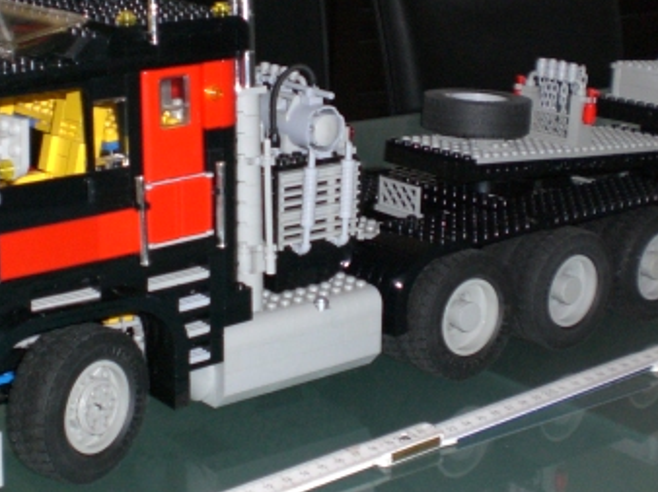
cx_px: 339
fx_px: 1368
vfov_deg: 20.4
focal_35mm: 72
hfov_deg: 27.1
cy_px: 196
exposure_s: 1/60
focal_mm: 6.3
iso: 200
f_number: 3.1
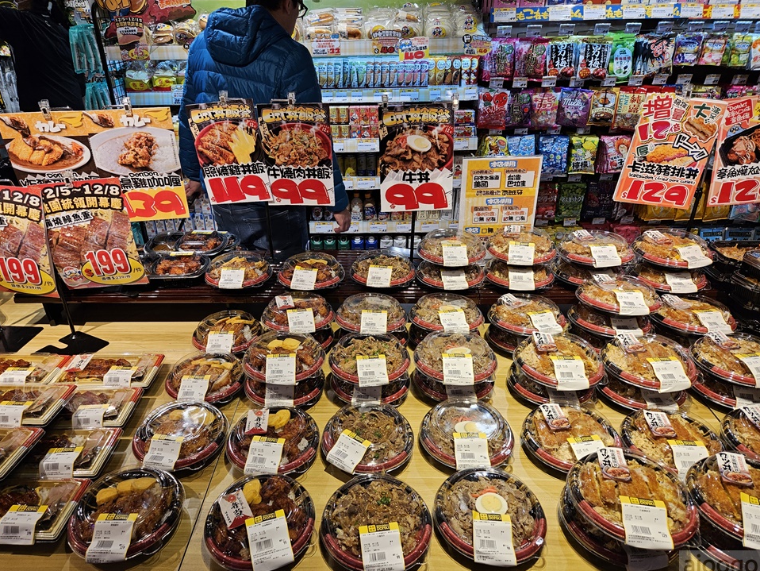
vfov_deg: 56.8
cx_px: 366
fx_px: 527
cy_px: 285
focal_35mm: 24
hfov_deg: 71.6
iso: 50
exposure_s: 1/120
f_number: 1.8
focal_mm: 5.4
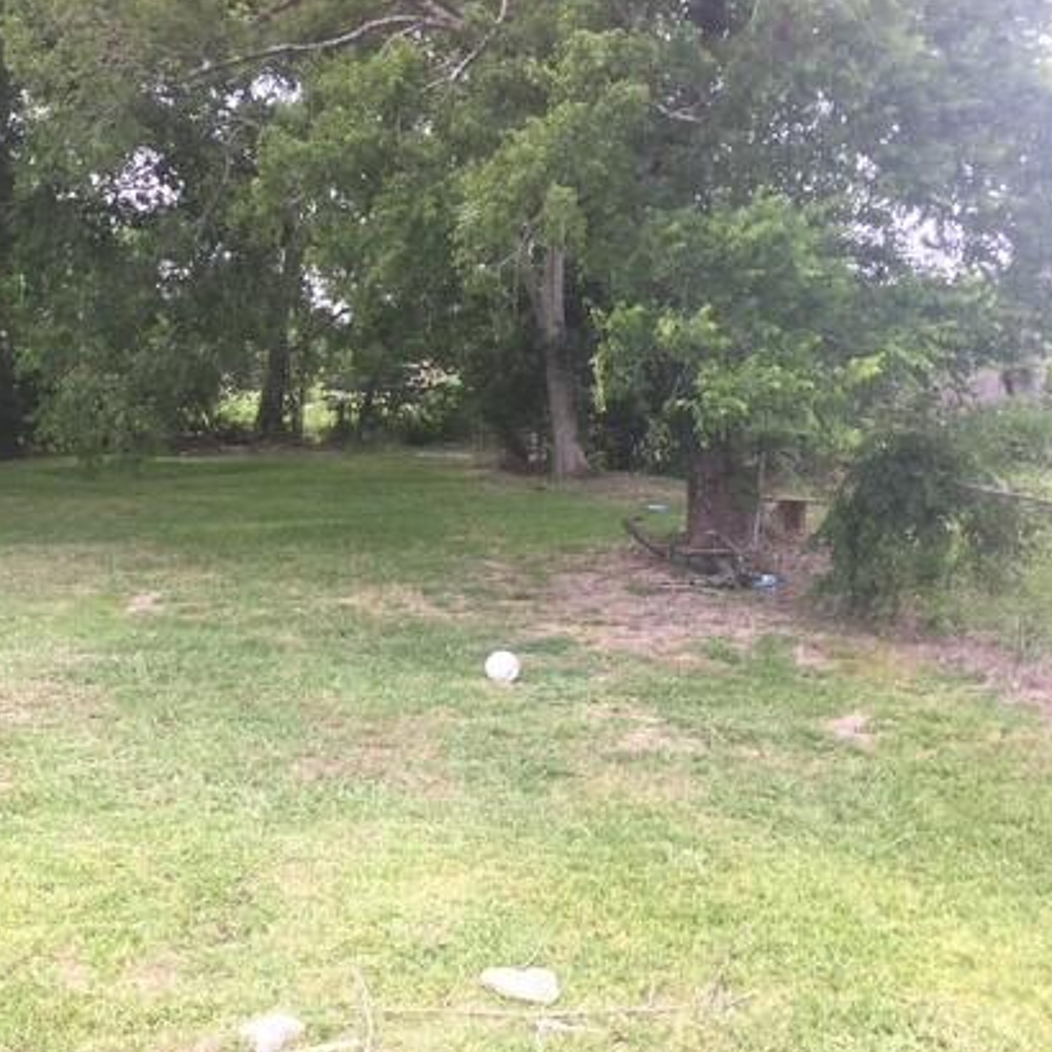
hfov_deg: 40.6
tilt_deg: -5.4
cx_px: 259
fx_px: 1375
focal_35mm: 40
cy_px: 472
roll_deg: -0.5
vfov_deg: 41.8
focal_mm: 4.15
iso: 32
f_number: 2.2
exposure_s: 1/370
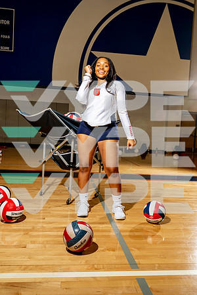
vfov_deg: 60.3
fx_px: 254
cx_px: 98
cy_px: 148
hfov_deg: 42.3
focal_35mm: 31
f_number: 5.6
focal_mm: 31
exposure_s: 1/250
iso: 250
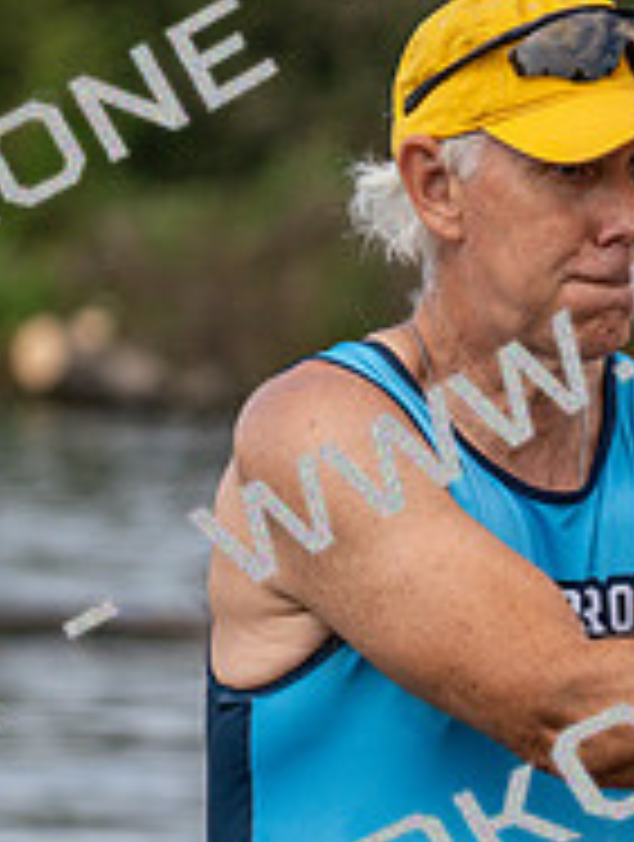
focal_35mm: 595
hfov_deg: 2.5
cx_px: 746
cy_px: 597
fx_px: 14481
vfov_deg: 3.3
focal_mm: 200
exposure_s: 1/1600
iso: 320
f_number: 5.6
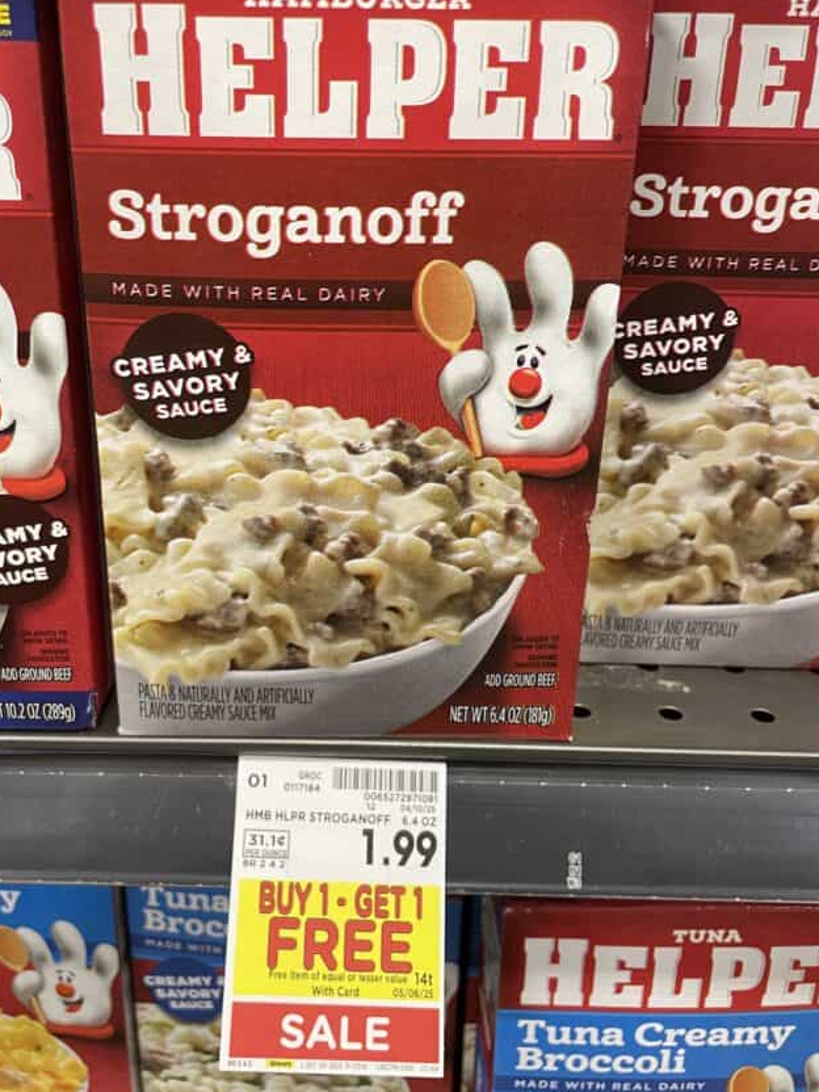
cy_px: 494
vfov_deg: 56.7
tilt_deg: -23.2
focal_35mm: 32
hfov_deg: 44.0
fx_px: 1009
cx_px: 349
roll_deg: +0.9
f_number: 1.6
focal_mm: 4.2
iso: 125
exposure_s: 1/44
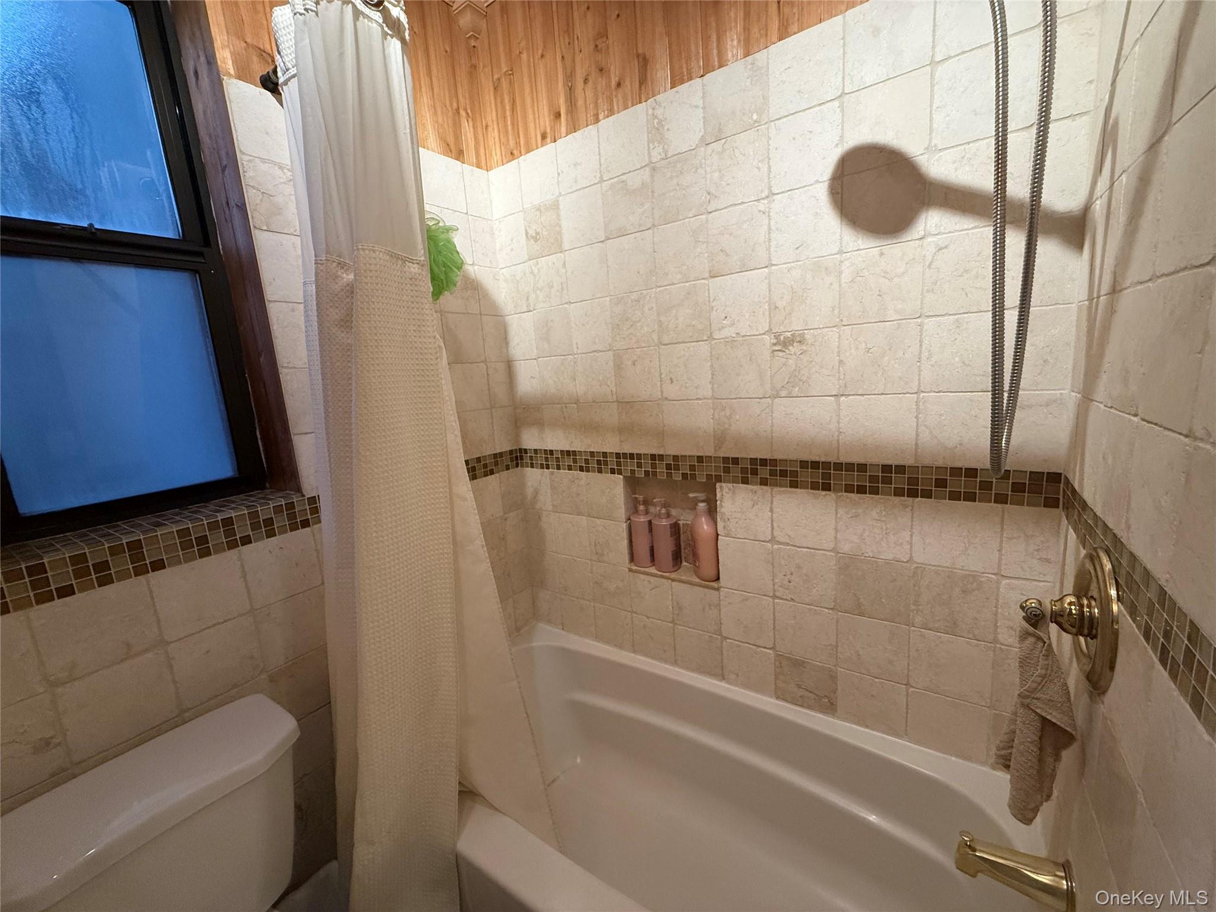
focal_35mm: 14
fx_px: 492
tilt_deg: -9.8
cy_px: 456
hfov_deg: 102.1
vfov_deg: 85.7
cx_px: 608
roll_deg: +4.7
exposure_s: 1/120
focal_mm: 2.22
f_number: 2.2
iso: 320
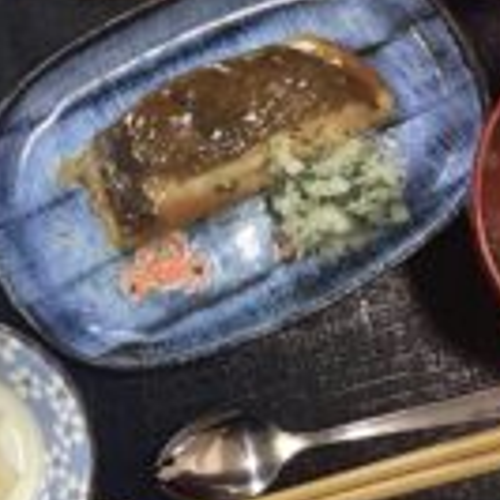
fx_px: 1258
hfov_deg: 22.4
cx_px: 179
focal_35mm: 77
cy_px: 175
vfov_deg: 22.4
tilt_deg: -79.0
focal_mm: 3.3
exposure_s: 1/50
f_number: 2.4
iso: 160
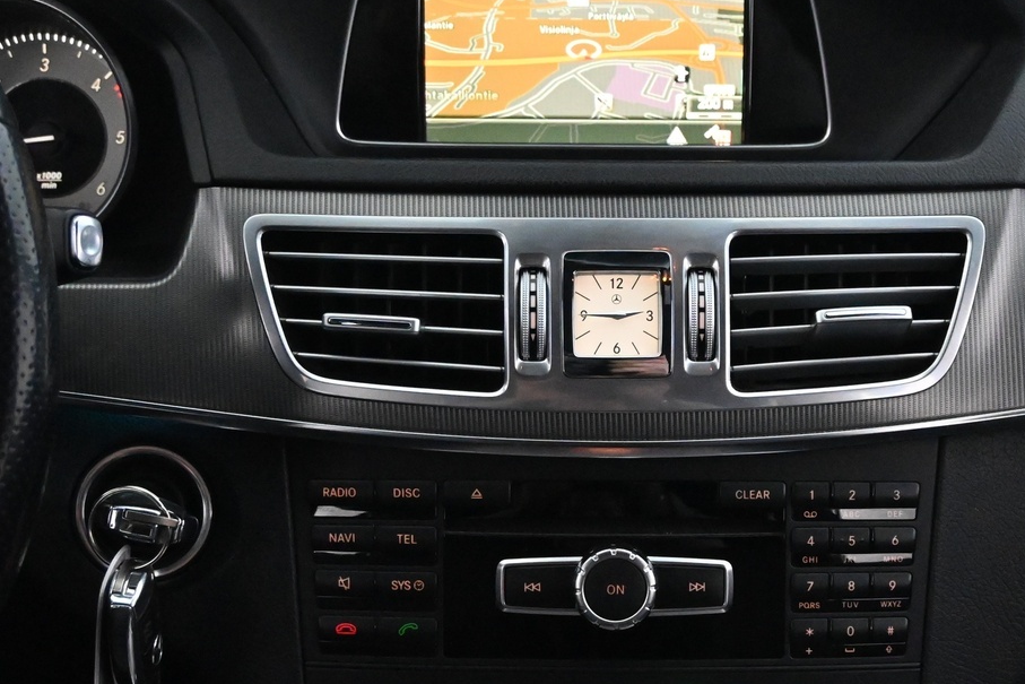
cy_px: 456
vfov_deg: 18.1
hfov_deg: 26.9
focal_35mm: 75
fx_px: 2136
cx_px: 626
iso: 8000
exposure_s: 1/50
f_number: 4.5
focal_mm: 28
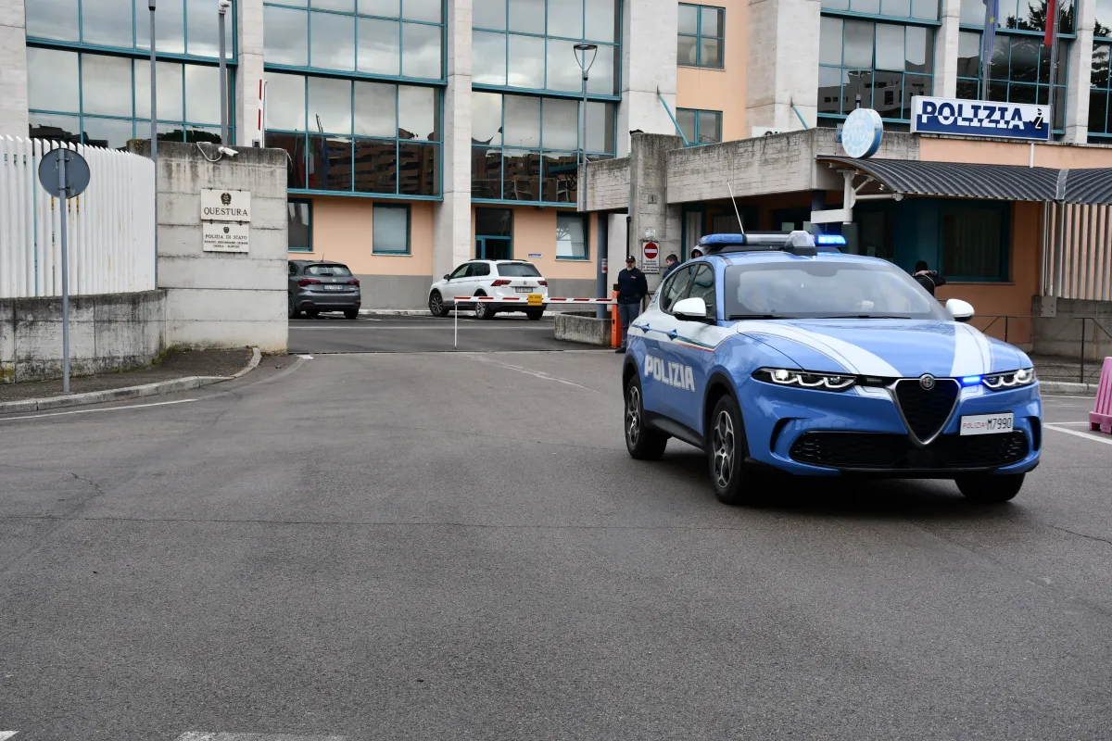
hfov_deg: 41.1
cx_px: 556
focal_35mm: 48
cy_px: 370
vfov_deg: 28.1
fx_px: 1483
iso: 200
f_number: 8
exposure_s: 1/250
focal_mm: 32
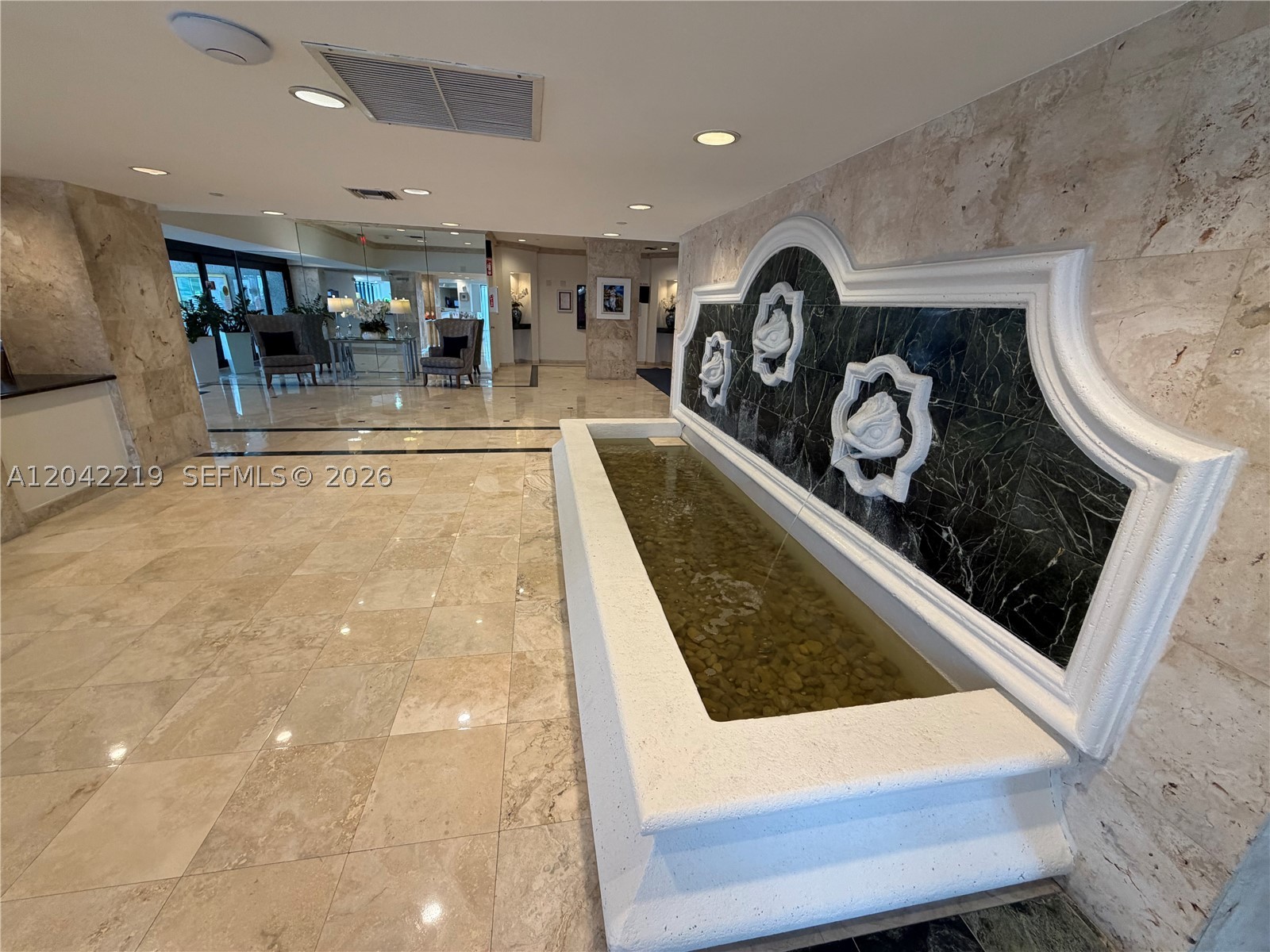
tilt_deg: -18.7
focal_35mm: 14
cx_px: 635
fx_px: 514
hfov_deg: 102.1
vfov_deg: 85.7
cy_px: 476
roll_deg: -1.6
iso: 160
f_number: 2.2
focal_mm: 2.22
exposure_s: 1/60
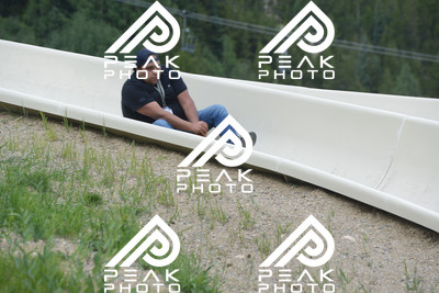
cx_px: 220
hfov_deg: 10.5
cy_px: 146
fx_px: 2379
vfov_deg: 7.0
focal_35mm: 195
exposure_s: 1/640
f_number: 6.3
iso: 450
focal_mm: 195
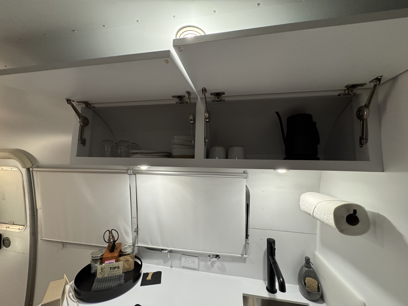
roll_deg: -1.0
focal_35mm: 14
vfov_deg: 85.7
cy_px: 153
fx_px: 165
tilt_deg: +3.6
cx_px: 204
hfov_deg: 102.1
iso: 320
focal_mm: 2.22
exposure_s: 1/54
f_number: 2.2
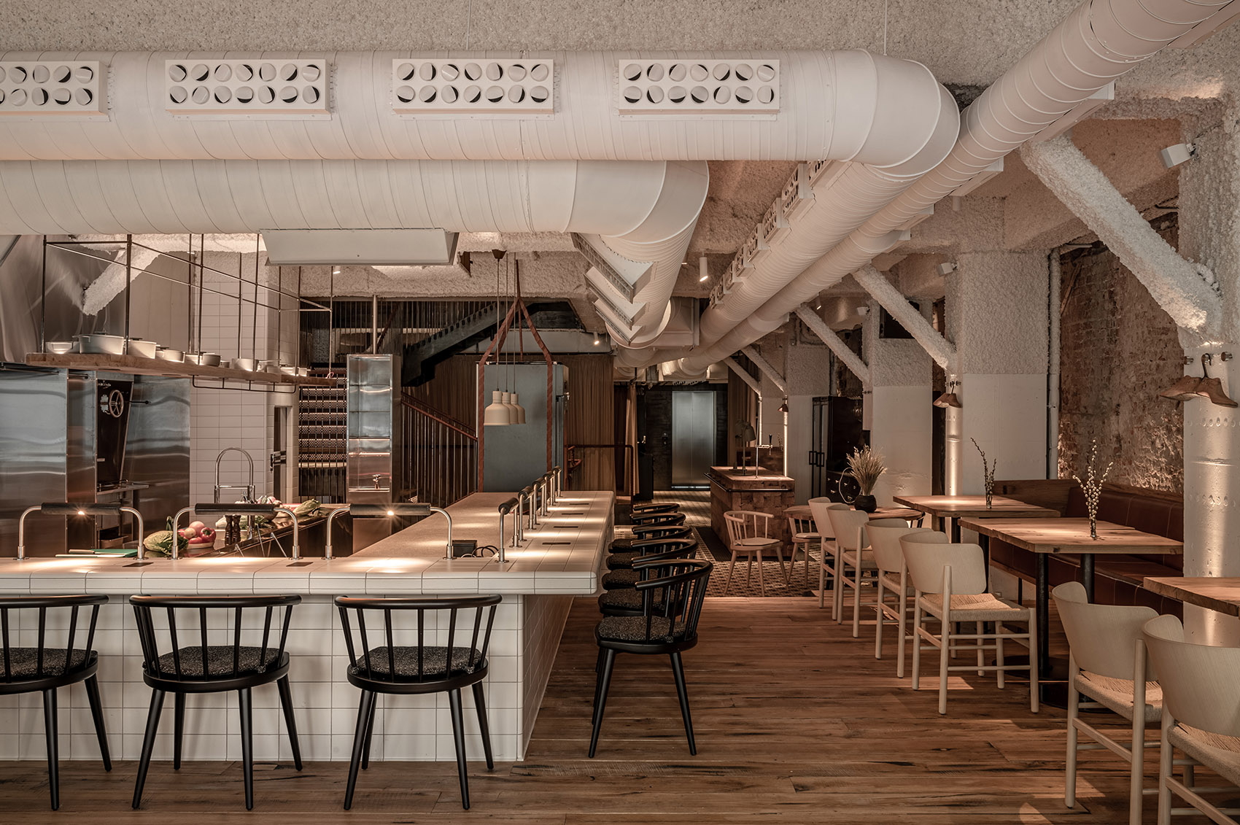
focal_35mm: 32
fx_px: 1084
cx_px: 620
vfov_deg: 41.7
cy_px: 412
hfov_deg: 59.5
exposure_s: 1/6
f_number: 14
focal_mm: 31.5
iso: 160
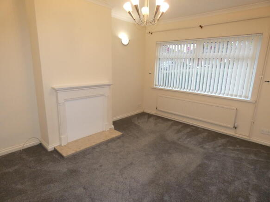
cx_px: 135
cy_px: 101
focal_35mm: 20
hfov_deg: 81.8
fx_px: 156
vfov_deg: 66.0
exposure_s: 1/60
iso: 320
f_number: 2.8
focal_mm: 3.6
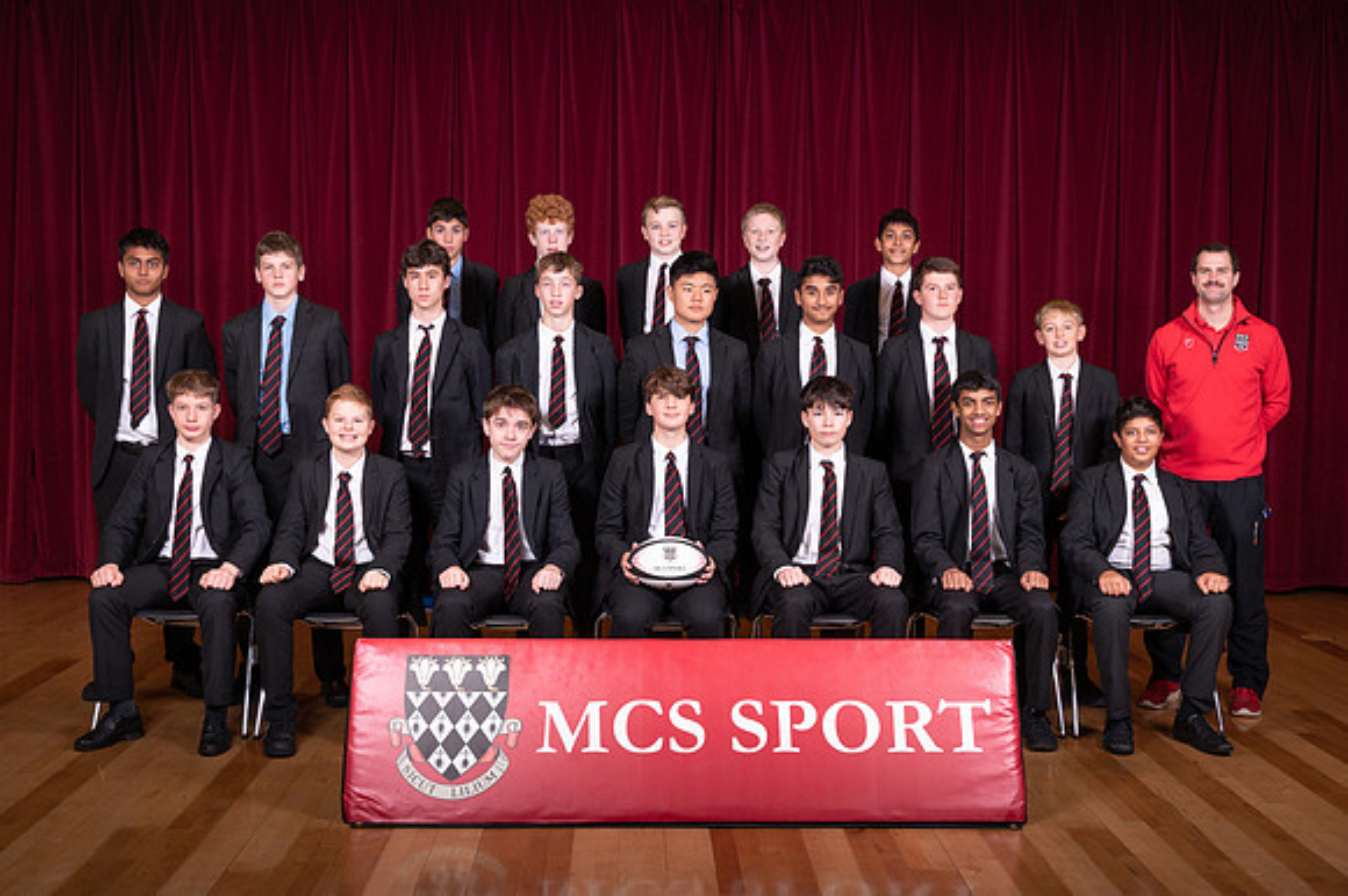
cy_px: 456
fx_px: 1600
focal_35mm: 43
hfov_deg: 45.7
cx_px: 673
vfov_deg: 31.3
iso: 800
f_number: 8
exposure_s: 1/50
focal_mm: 42
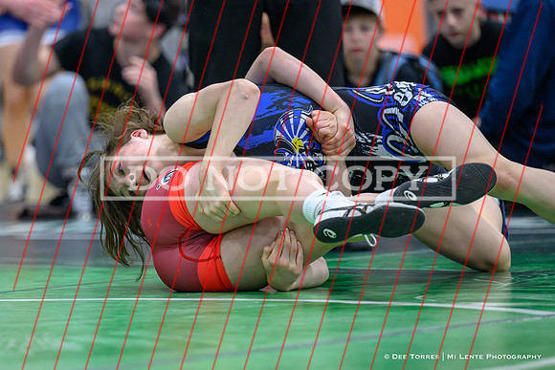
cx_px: 166
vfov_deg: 5.2
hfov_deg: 7.8
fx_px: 4045
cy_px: 222
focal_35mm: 262
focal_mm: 175
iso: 1800
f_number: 2.8
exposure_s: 1/640
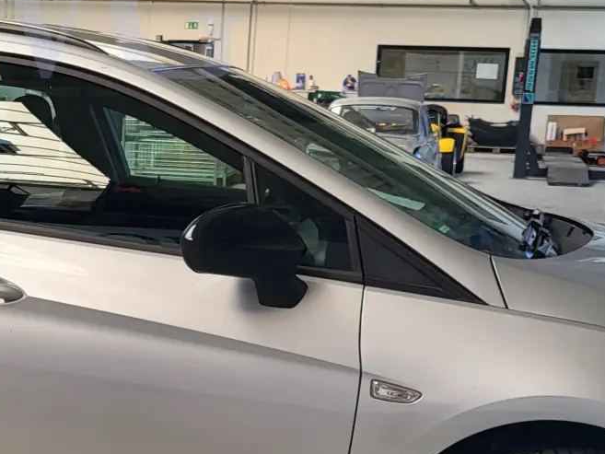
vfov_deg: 18.8
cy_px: 472
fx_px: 1329
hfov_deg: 25.2
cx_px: 111
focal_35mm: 76
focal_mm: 5.4
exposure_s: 1/119
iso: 40
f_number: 1.8
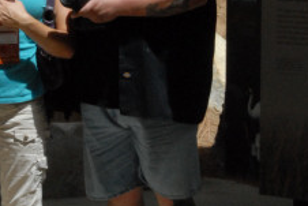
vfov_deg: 6.2
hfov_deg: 9.2
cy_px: 56
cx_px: 130
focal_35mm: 223
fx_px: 1909
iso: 1100
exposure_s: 1/125
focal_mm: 56
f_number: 32
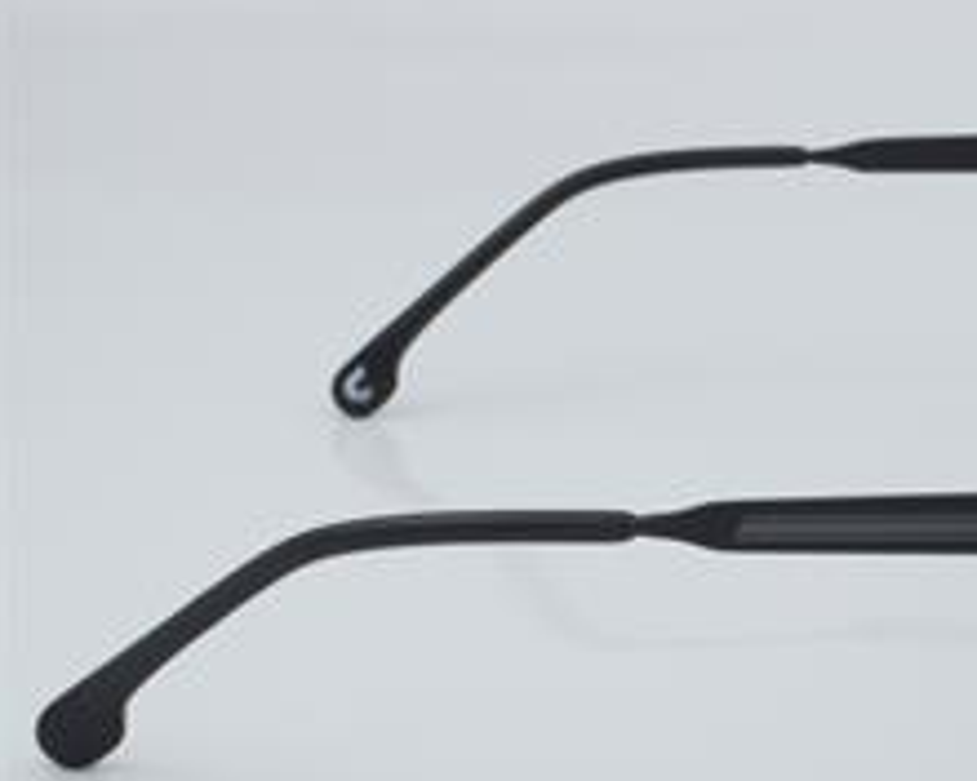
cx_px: 884
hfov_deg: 14.9
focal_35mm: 128
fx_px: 3701
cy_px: 426
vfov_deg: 12.1
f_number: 32
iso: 100
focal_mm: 50
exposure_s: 1/4
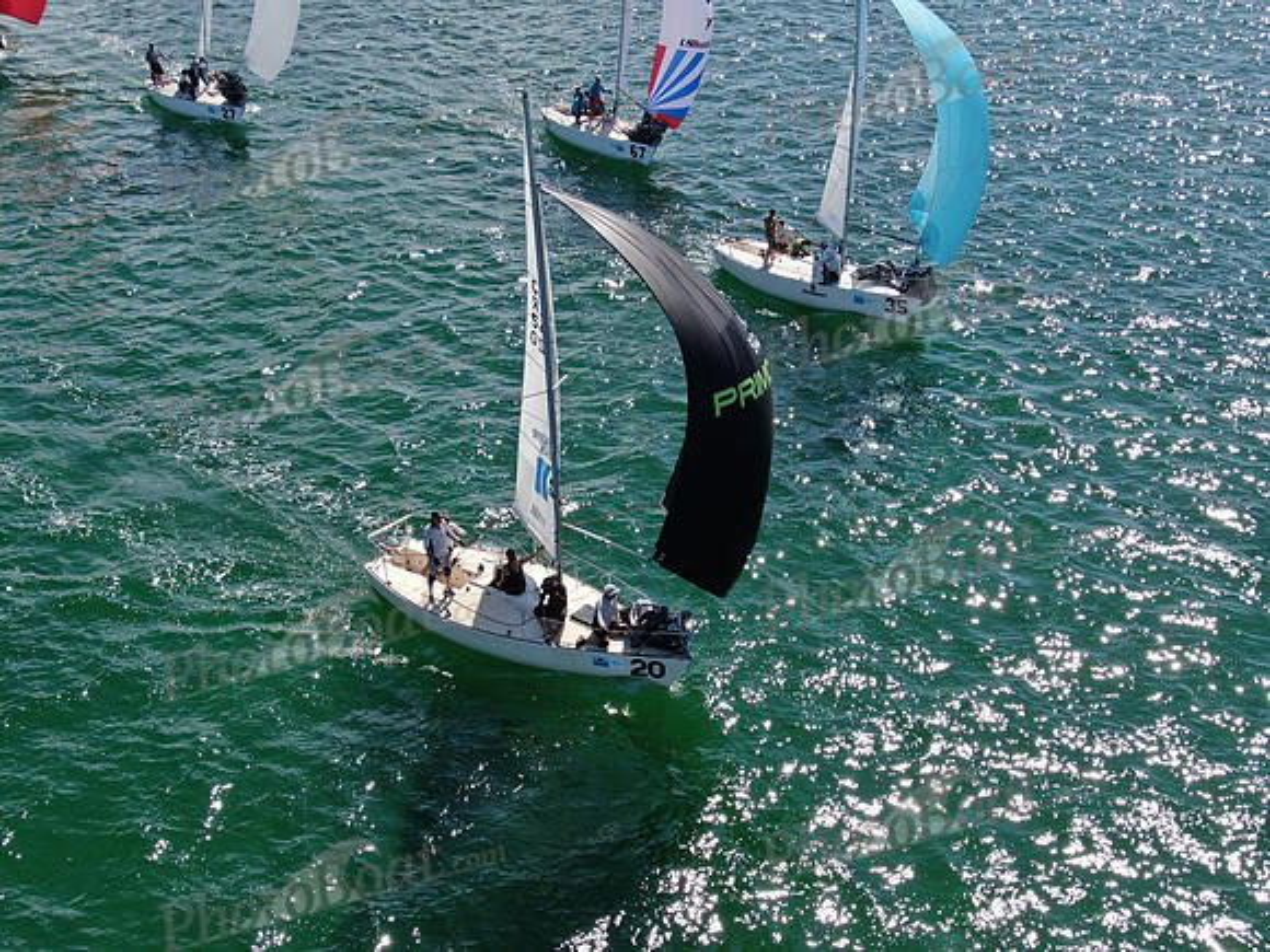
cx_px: 635
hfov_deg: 39.7
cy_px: 476
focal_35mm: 48
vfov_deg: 30.3
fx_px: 1761
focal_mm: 8.6
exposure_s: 1/800
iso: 100
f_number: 3.8
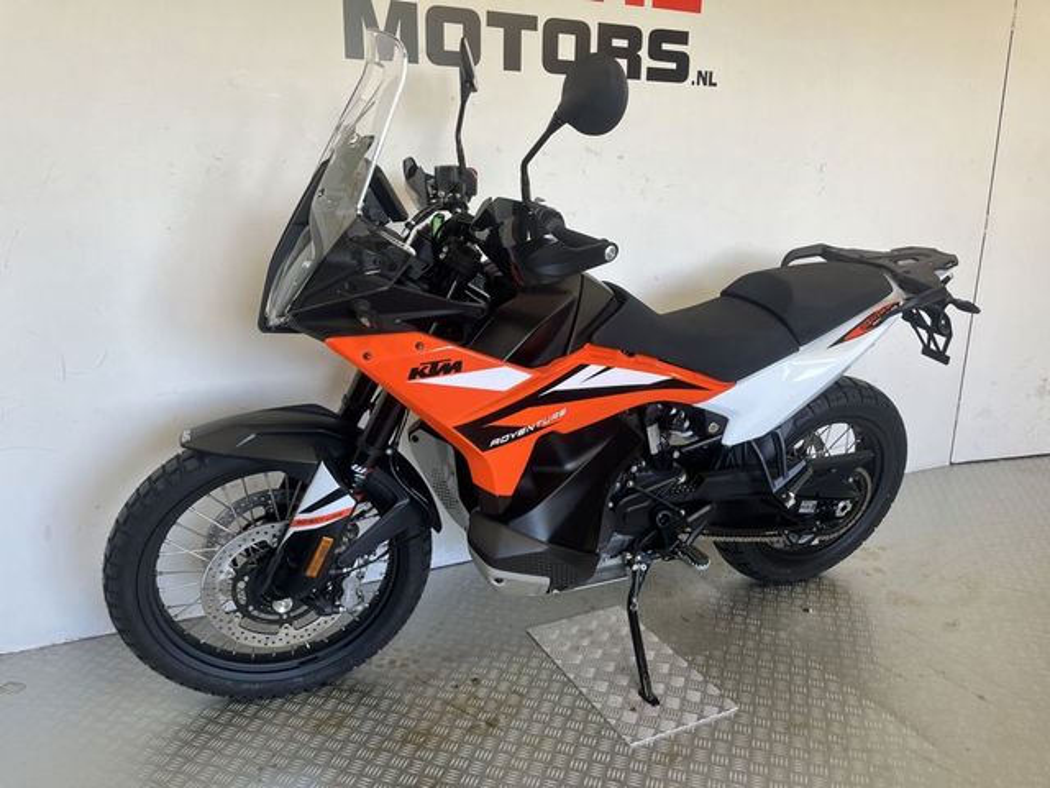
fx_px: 789
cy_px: 394
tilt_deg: -15.7
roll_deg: -1.5
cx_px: 525
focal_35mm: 26
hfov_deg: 67.3
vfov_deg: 53.1
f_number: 1.6
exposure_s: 1/100
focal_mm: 5.1
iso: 100
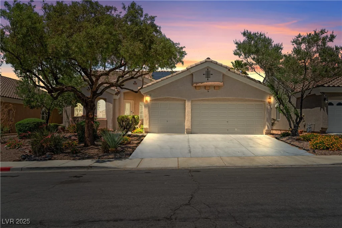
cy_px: 114
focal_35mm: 31
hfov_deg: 60.3
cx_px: 171
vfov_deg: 42.3
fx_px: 295
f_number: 8
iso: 400
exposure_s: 1/1250
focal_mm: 31
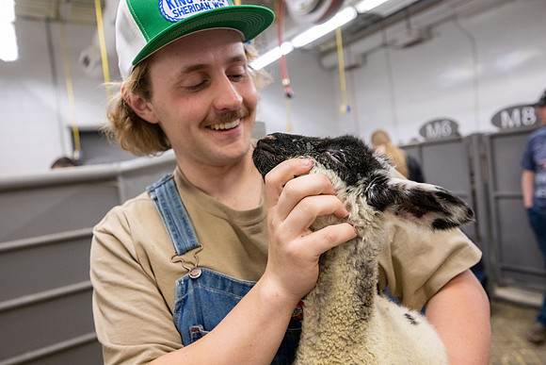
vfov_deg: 55.1
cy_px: 182
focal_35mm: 23
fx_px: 349
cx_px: 273
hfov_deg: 76.1
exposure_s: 1/200
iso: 3200
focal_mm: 23
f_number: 4
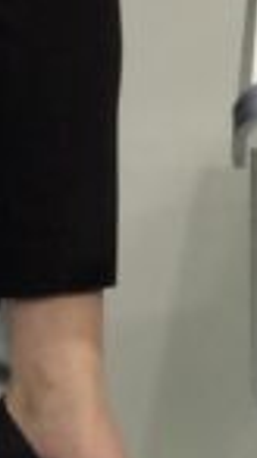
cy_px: -831
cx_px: 473
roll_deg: +0.7
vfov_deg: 8.5
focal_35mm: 221
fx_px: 2680
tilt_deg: -7.3
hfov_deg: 5.4
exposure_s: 1/33
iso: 40
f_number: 2.2
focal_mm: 4.15
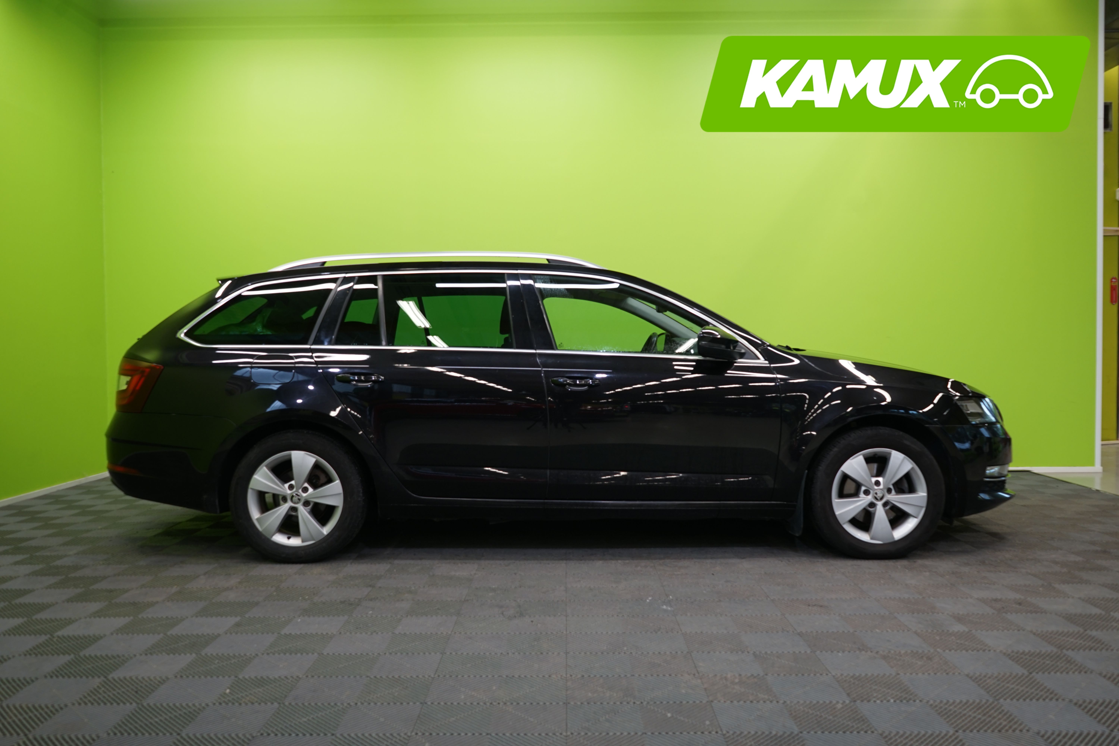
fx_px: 870
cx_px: 560
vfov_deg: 46.4
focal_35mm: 28
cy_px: 373
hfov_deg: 65.5
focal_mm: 28
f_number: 5.6
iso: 400
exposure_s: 1/25
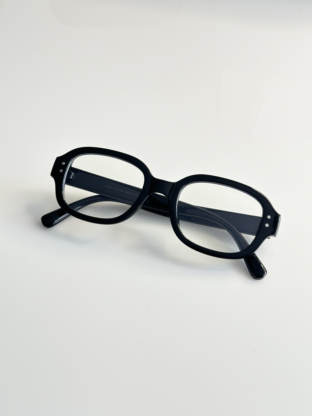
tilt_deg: -46.7
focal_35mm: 48
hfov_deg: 30.3
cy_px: 208
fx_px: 577
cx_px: 156
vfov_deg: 39.7
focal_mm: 6.86
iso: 100
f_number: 1.78
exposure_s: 1/60
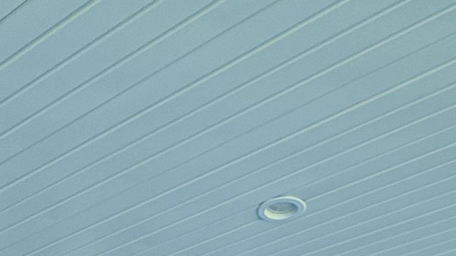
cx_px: 208
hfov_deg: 34.9
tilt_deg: -13.5
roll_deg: +1.2
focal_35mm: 60
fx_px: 725
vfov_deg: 11.0
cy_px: 793
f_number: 2.2
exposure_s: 1/120
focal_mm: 2.22
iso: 200
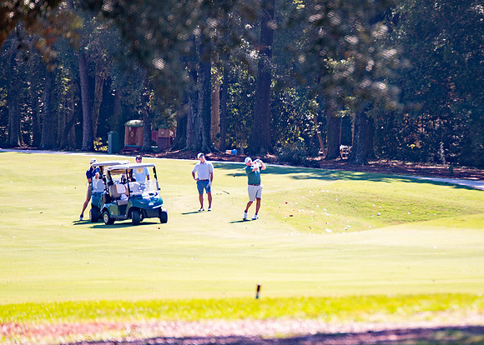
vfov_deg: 3.9
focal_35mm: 370
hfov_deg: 5.4
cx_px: 297
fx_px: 5087
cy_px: 193
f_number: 2.8
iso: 100
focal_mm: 200
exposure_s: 1/640
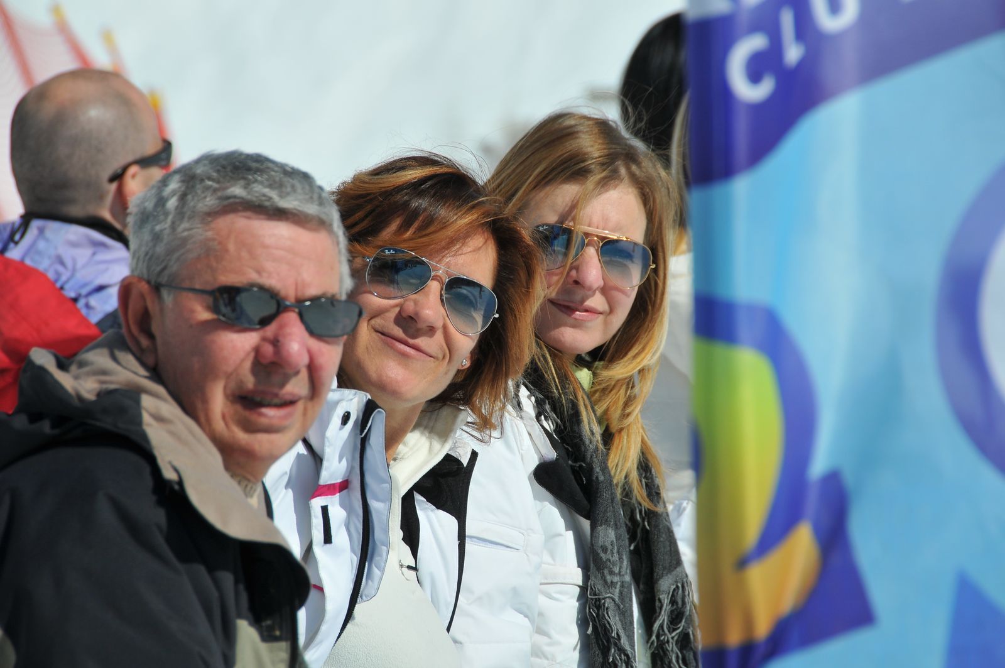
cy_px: 334
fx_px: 8365
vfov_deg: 4.6
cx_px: 502
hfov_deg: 6.9
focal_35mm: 300
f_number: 9
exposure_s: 1/1000
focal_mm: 200
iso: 200
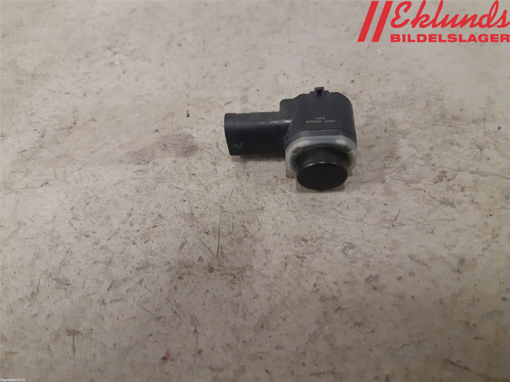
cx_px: 255
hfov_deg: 67.3
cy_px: 191
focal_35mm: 26
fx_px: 383
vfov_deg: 53.1
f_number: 1.7
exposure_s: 1/50
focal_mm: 3.93
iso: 250
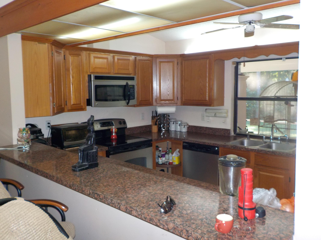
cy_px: 120
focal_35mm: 30
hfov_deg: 60.0
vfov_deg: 46.8
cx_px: 160
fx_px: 278
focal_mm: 4.1
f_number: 3.3
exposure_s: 1/30
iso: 200
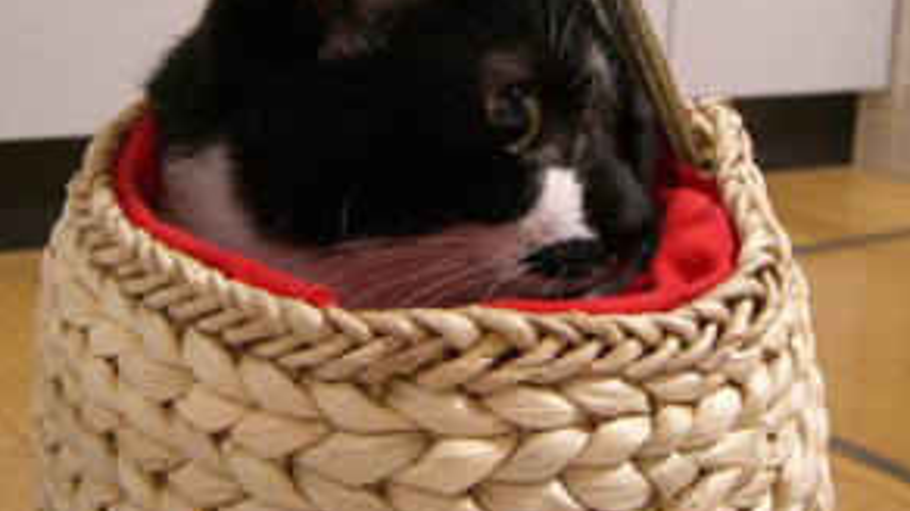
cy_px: 131
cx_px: 430
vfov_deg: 23.2
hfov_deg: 40.6
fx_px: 1230
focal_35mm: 51
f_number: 2.7
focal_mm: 6.2
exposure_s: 1/8
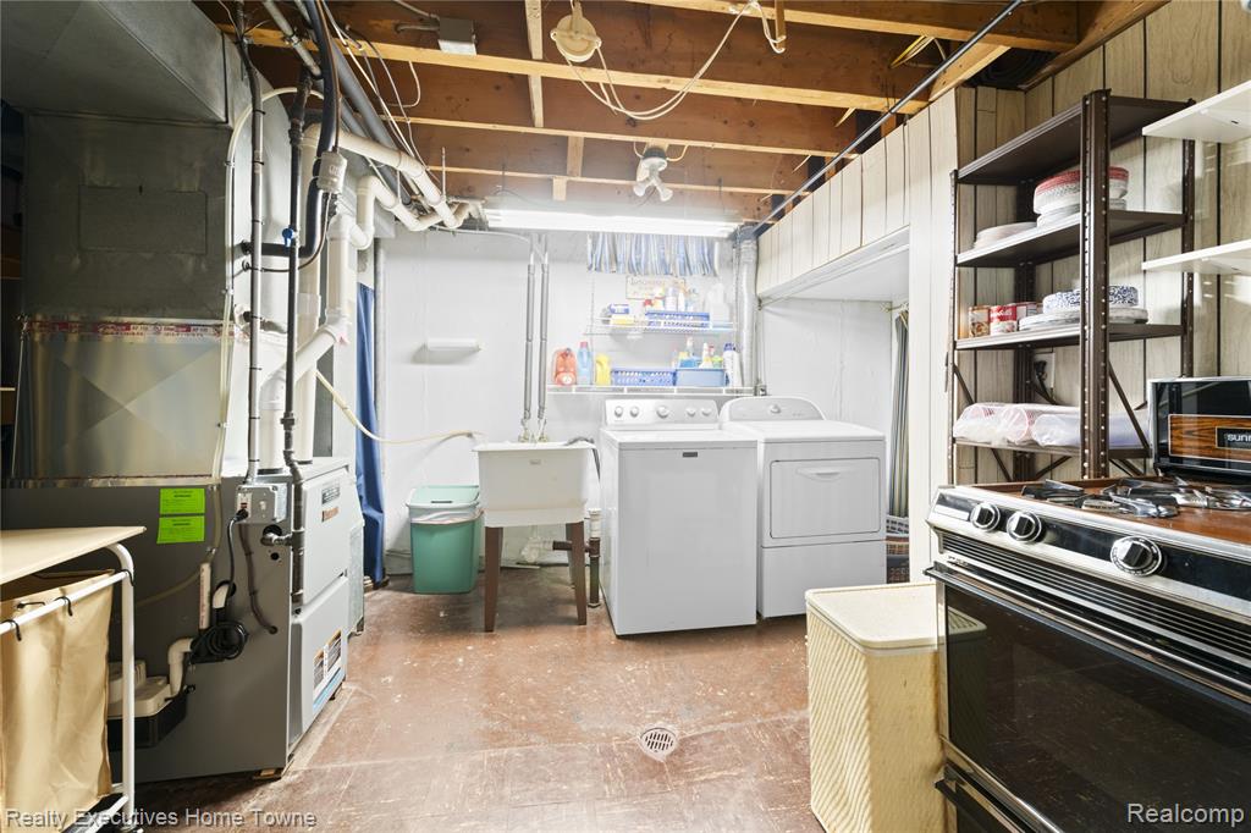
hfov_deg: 104.3
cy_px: 416
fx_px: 486
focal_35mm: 14
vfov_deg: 81.2
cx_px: 626
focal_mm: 14
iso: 400
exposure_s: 1/1.25
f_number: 9
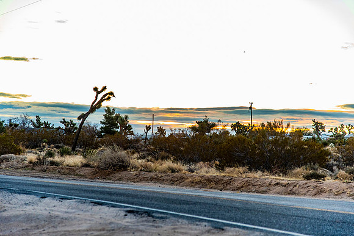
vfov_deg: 14.0
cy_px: 118
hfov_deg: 20.8
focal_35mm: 98
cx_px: 177
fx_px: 964
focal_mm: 98
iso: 400
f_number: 4
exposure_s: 1/200
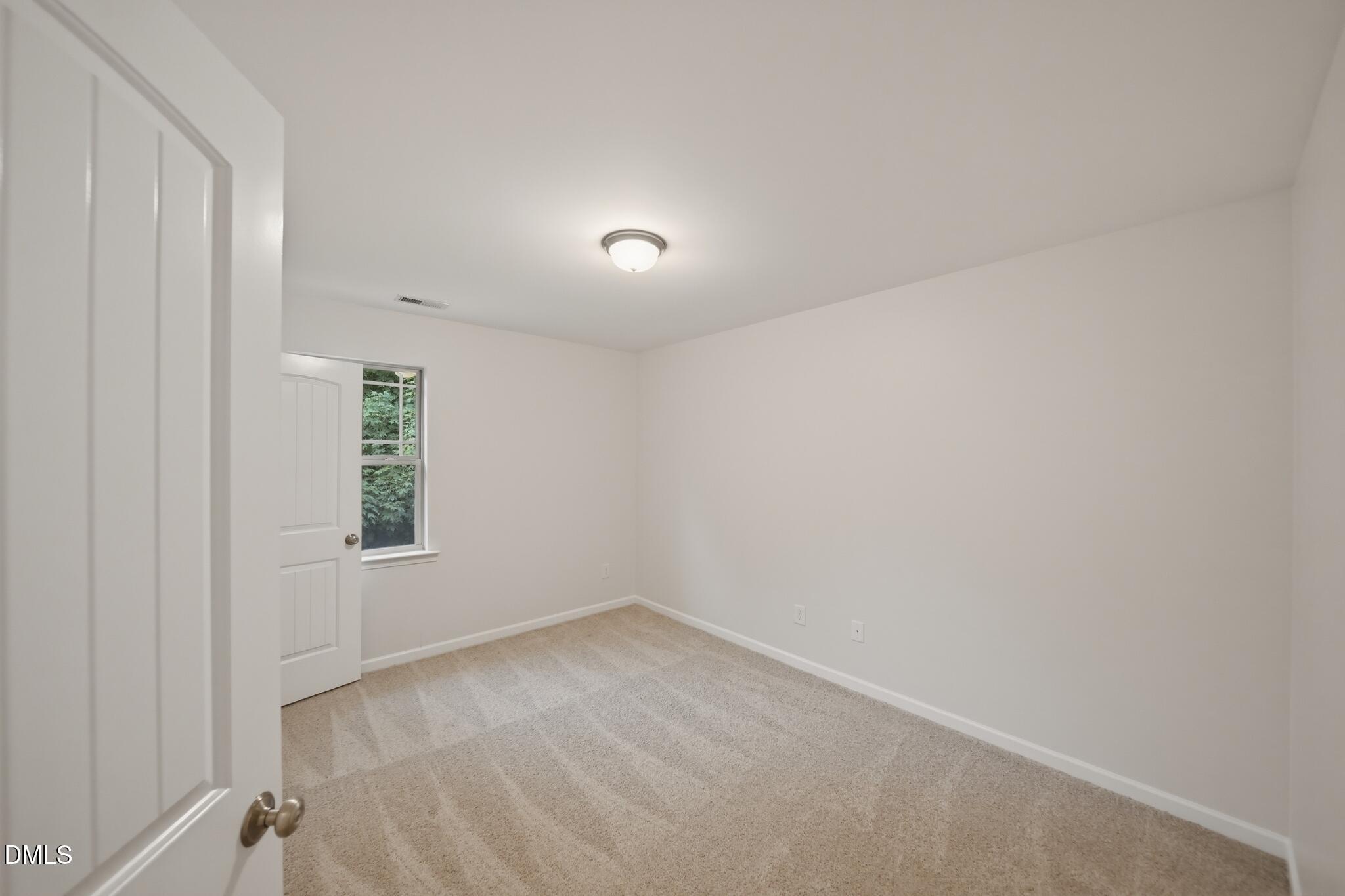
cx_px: 672
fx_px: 448
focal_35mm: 12
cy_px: 448
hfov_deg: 112.6
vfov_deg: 90.0
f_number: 2.8
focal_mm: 12
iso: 1250
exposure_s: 1/25
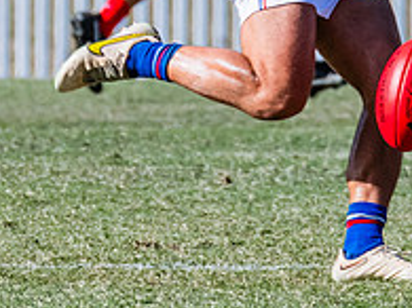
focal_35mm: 1832
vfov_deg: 0.8
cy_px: -48
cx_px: 298
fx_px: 21791
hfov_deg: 1.1
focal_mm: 420
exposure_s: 1/1600
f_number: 11
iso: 800
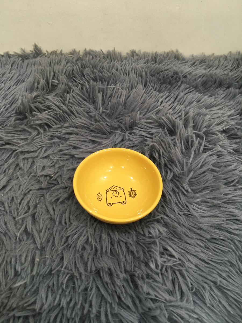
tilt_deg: -50.4
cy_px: 162
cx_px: 121
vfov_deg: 61.7
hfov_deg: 48.2
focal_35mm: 29
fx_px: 270
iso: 100
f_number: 2.2
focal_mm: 4.15
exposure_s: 1/33
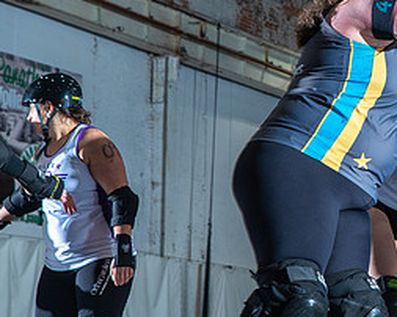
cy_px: 79
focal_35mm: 183
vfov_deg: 8.4
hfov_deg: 10.4
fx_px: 2149
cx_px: 419
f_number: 7.1
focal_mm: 70
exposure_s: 1/160
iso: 800
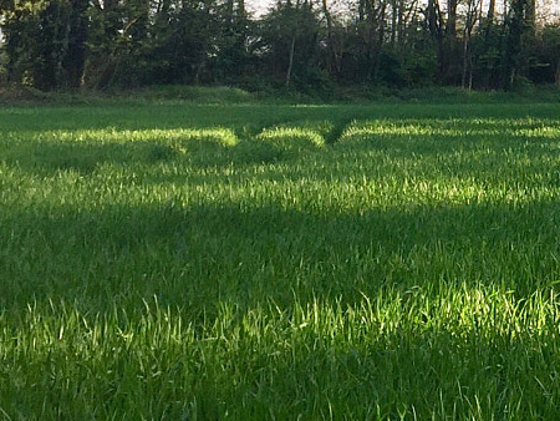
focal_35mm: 103
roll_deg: -1.7
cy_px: 25
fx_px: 1667
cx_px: 821
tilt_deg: +0.9
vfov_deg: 14.2
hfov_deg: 17.3
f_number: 2.2
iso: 32
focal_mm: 4.15
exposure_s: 1/549
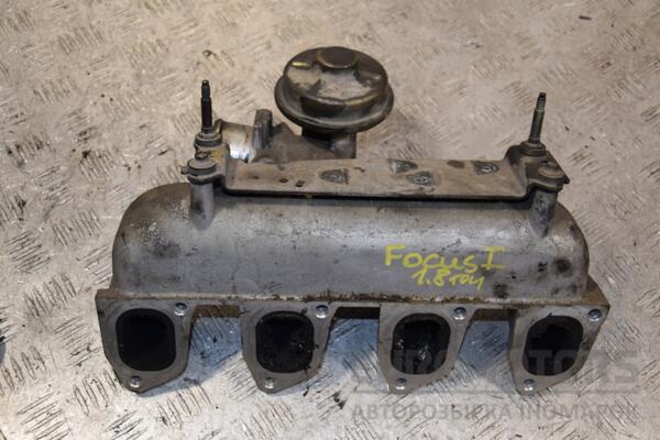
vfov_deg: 31.9
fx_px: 770
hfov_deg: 46.4
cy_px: 220
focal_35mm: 42
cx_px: 330
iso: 800
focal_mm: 28
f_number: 5
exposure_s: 1/200
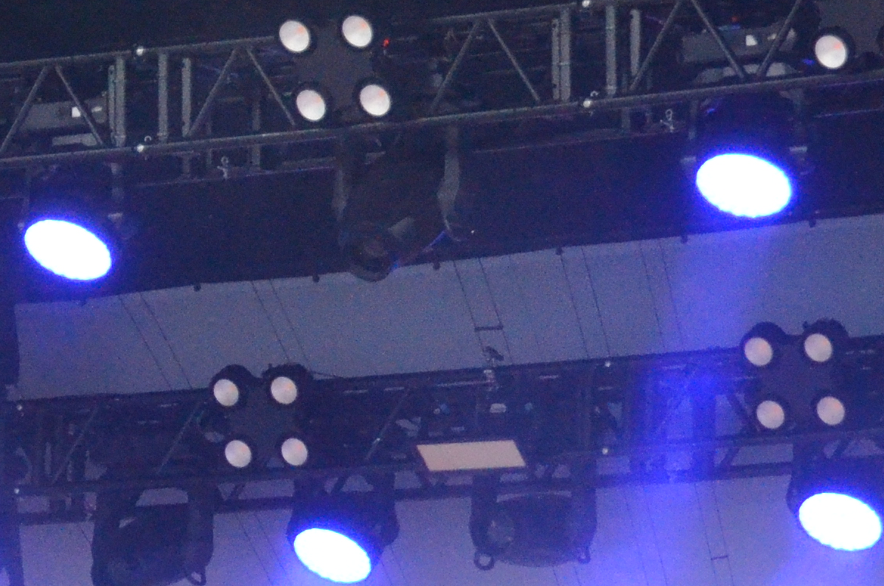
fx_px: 9066
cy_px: 802
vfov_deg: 3.7
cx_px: 29
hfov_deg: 5.6
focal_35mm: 370
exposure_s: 1/640
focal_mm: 60
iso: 3200
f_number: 6.3
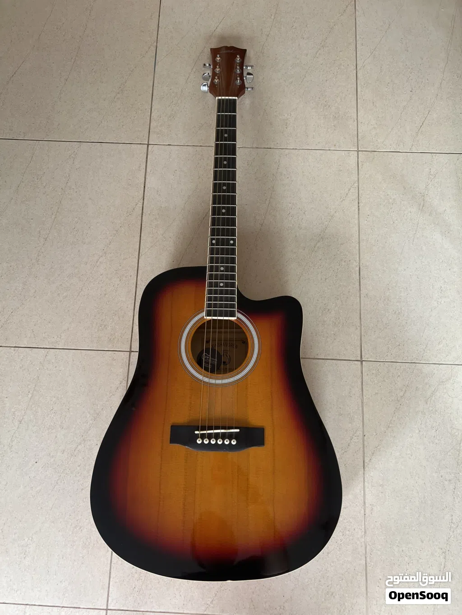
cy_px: 308
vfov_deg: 67.3
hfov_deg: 53.1
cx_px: 231
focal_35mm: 26
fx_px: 463
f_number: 1.5
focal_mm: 5.7
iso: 125
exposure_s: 1/119
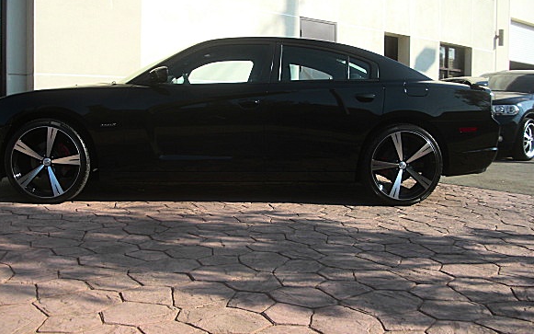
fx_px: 611
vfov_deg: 30.5
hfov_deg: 47.2
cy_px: 157
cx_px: 247
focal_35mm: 42
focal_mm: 6.3
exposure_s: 1/500
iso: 50
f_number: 2.8
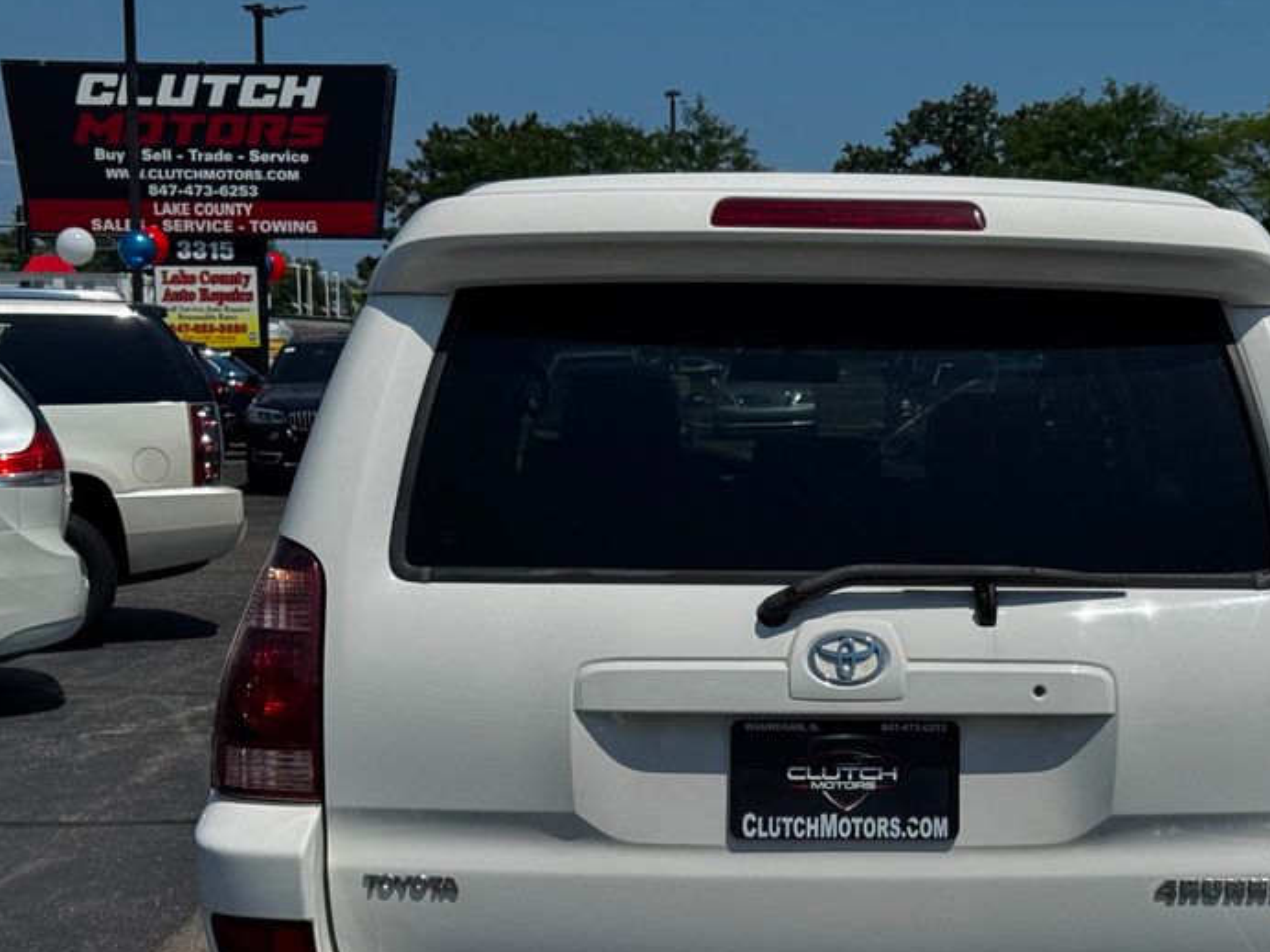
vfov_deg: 20.6
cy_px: 668
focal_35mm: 71
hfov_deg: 27.2
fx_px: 2605
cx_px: 852
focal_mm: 6.76
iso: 64
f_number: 1.78
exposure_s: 1/12500
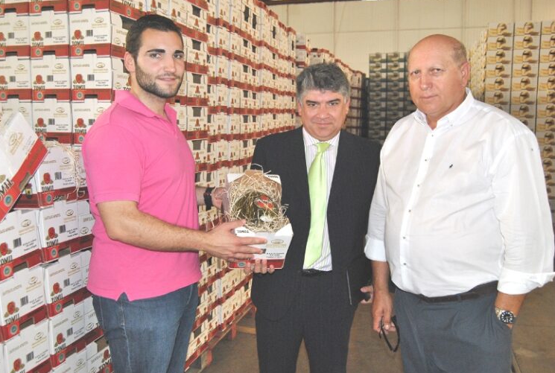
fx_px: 526
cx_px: 270
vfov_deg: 39.1
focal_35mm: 34
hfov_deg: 55.7
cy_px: 188
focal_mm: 22
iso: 800
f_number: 5
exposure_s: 1/60
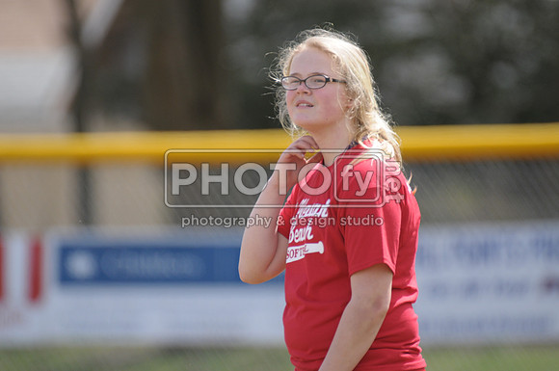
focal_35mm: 600
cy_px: 186
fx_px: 9304
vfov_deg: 2.3
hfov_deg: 3.4
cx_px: 280
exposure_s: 1/1600
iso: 400
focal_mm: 400
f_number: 4
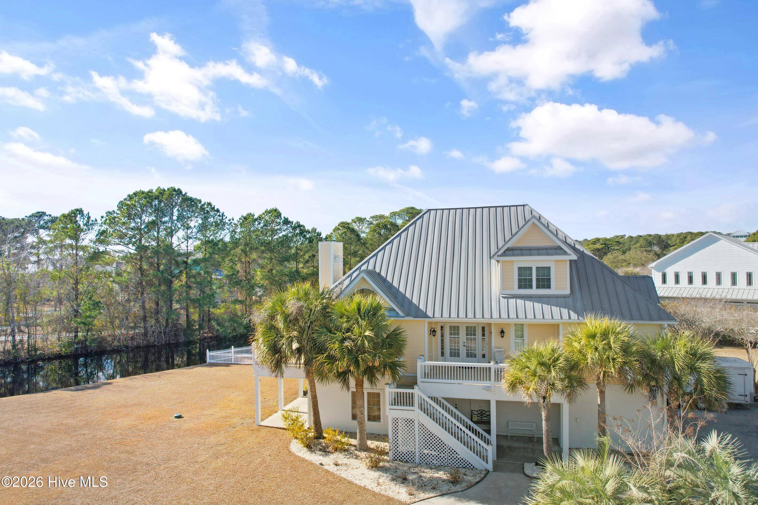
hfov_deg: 78.6
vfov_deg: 57.2
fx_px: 463
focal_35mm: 22
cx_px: 379
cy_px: 252
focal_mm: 8.38
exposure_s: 1/1600
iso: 140
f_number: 2.8
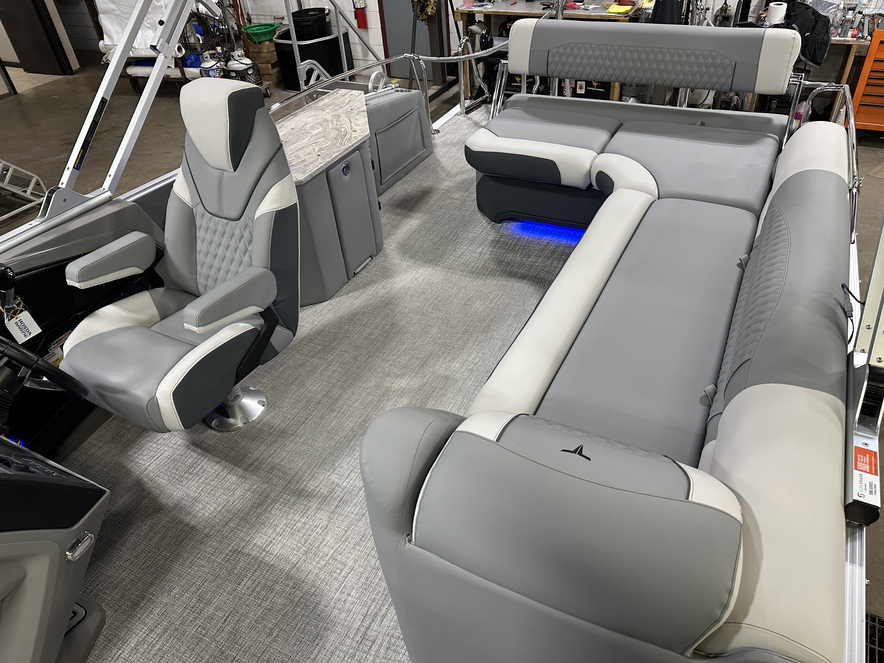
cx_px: 442
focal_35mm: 24
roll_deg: +4.5
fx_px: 613
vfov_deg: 56.8
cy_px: 332
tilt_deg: -38.7
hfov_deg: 71.6
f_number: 1.78
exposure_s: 1/120
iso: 200
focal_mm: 6.86
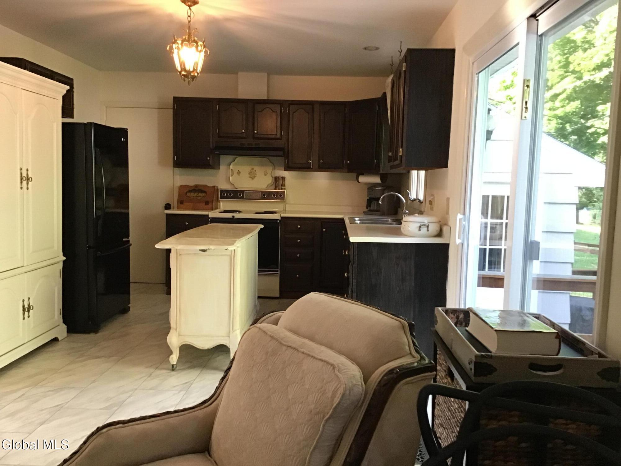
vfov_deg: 45.4
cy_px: 233
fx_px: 556
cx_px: 310
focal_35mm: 31
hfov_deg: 58.4
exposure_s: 1/30
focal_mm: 3.3
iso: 125
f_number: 2.4
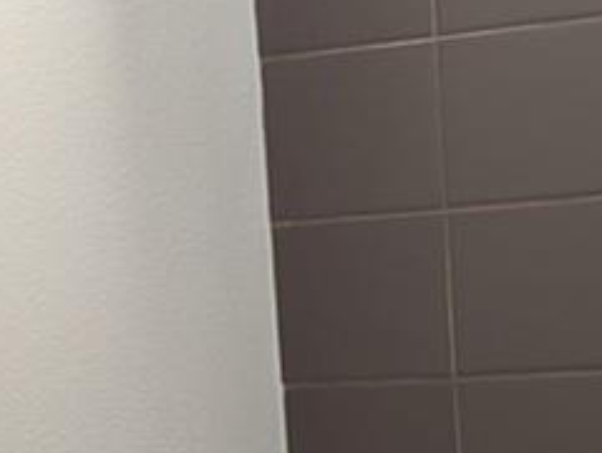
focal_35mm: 160
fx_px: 2787
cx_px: 1227
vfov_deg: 8.6
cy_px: 1054
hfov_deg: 11.1
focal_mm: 6.81
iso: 76
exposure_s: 1/24
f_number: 1.85
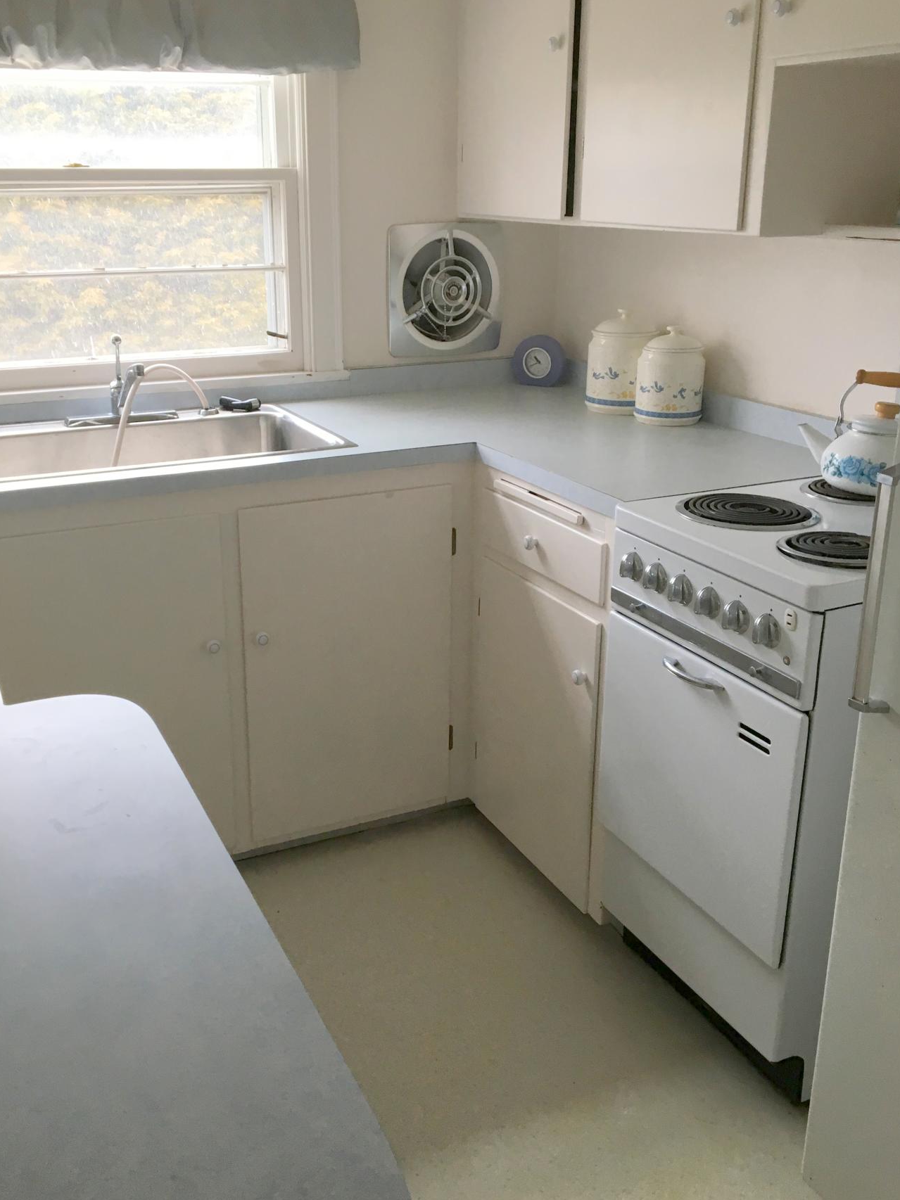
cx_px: 401
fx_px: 1179
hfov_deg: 41.7
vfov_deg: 53.9
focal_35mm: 34
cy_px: 555
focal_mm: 4.15
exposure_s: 1/30
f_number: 2.2
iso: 32
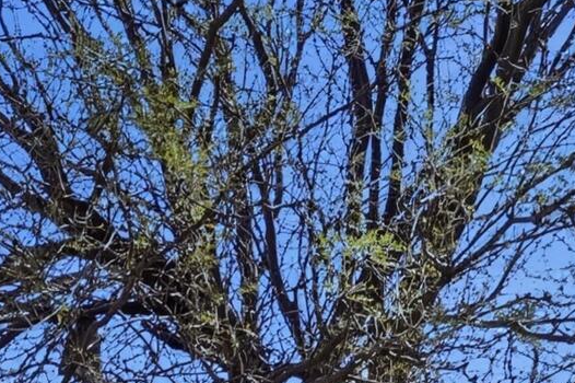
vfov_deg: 8.7
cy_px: 1038
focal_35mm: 137
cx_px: -310
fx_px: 2187
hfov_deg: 14.0
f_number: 10
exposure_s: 1/320
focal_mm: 16
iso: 250
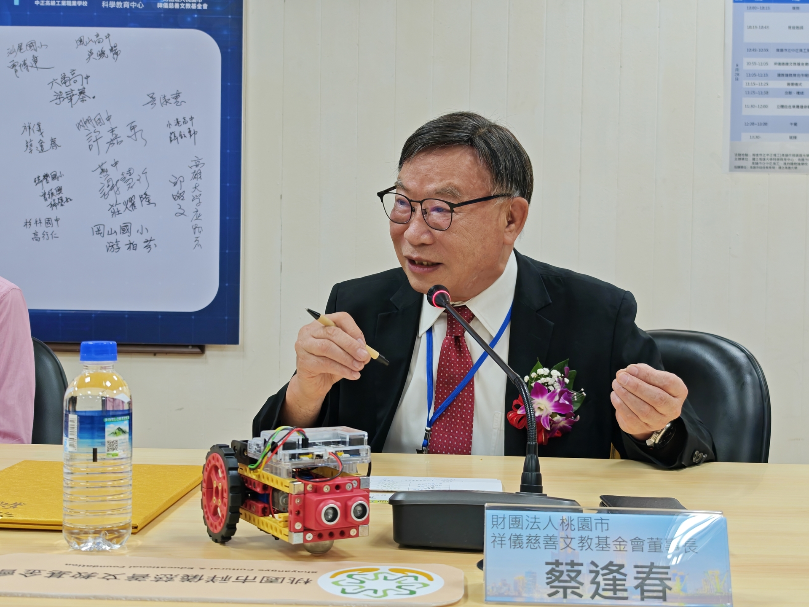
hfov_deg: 41.2
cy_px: 304
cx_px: 404
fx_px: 1075
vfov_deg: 31.5
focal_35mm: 46
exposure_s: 1/120
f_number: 2
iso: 191
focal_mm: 8.72
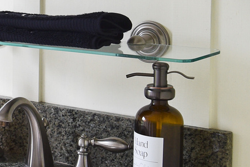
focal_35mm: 64
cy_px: 43
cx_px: -81
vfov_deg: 21.1
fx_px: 444
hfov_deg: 26.3
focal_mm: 24
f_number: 5.6
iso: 400
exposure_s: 1/125
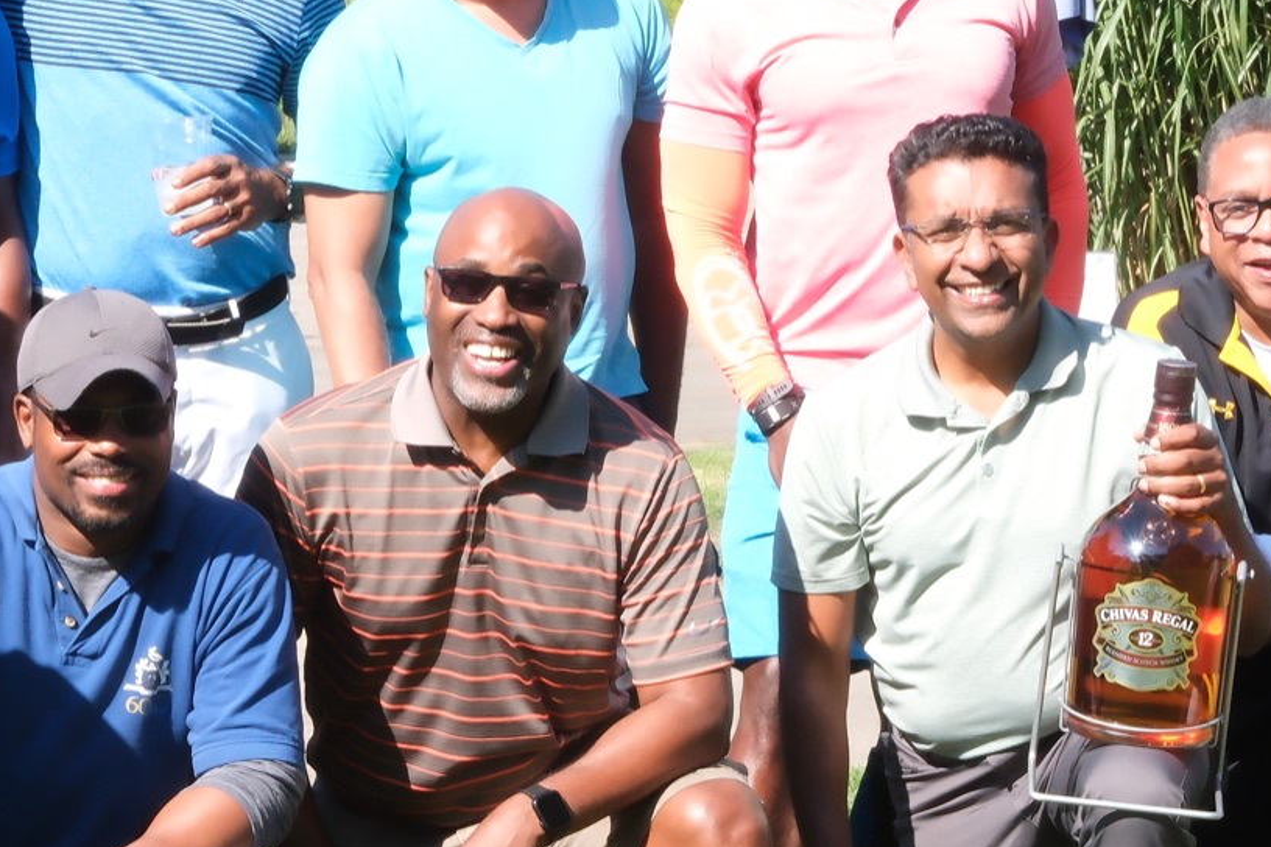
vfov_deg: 9.3
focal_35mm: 147
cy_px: 413
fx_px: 5190
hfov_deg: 13.8
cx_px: 72
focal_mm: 50
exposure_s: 1/125
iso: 1600
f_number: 22
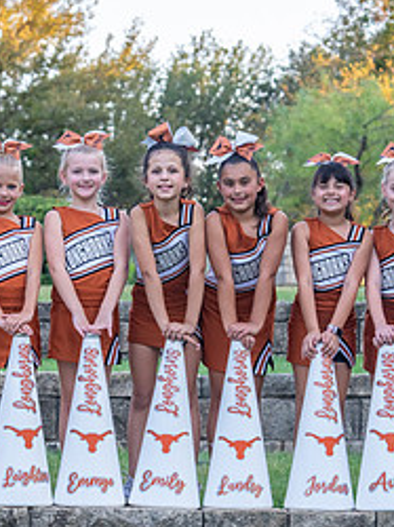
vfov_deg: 12.0
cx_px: 150
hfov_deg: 9.0
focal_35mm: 165
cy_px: 281
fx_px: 2508
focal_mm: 70
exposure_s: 1/400
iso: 640
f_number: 4
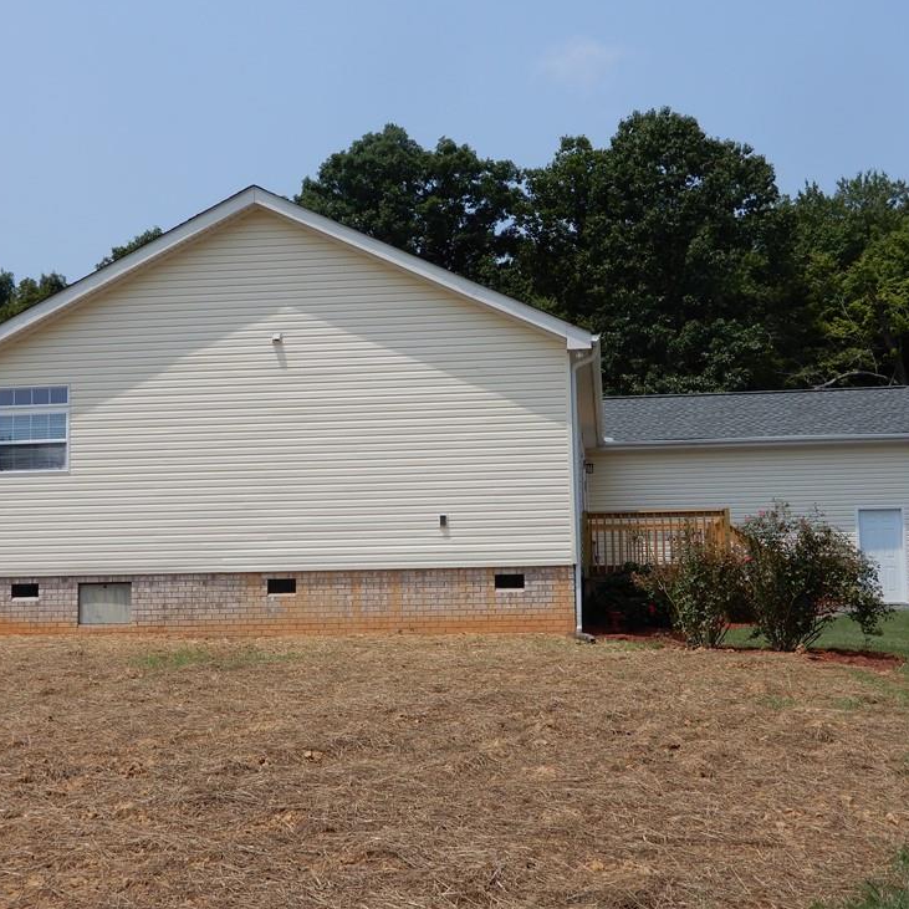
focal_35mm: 52
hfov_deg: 32.7
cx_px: 387
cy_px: 433
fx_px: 1545
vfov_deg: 32.8
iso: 80
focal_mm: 7.5
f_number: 4
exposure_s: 1/1250
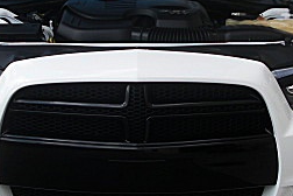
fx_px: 773
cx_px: 137
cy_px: 46
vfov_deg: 14.3
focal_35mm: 95
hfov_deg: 21.5
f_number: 2.8
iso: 50
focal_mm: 6.3
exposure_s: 1/800
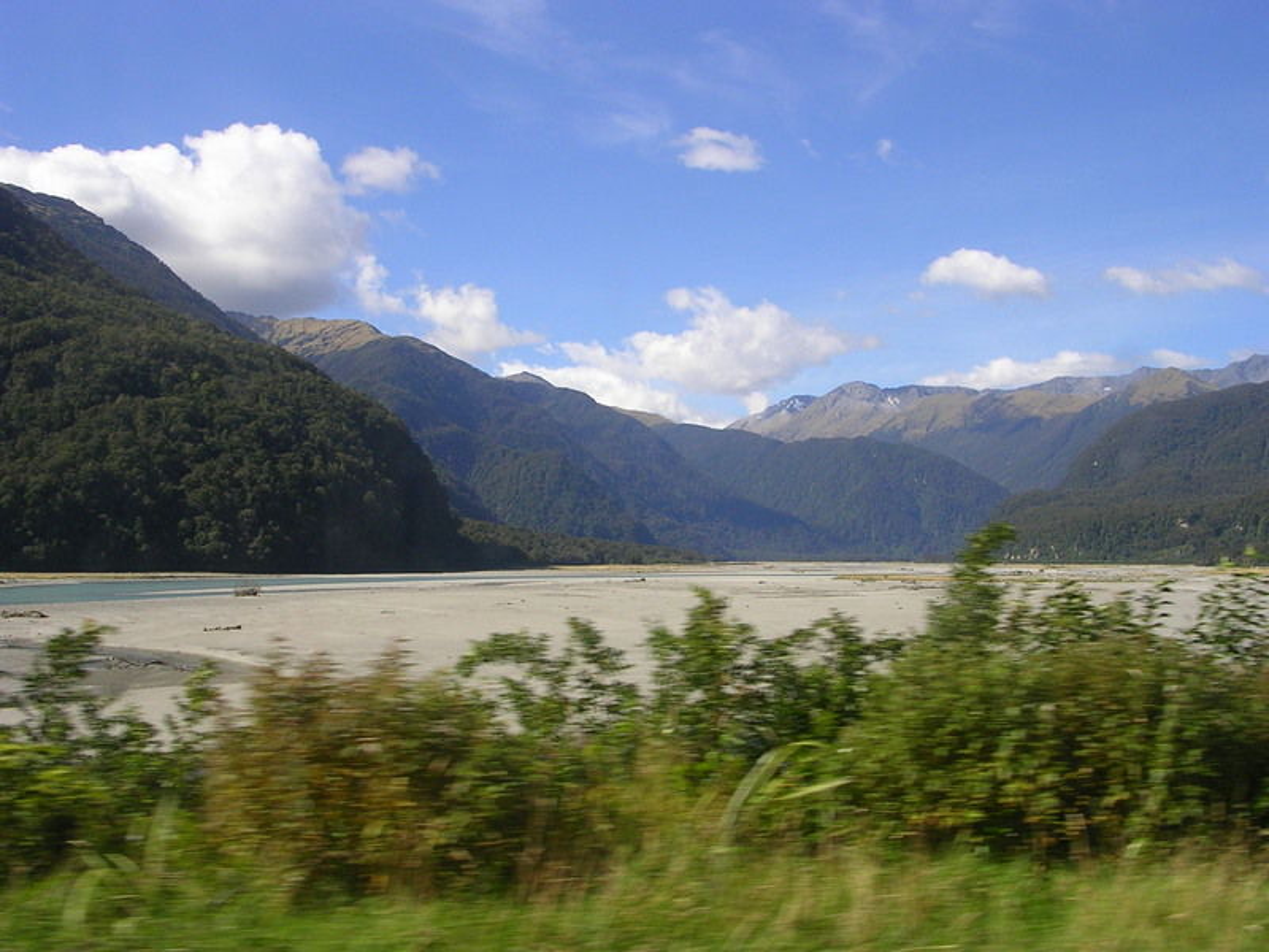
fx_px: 1393
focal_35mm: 38
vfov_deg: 37.7
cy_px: 476
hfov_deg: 49.0
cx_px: 634
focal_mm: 5.8
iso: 50
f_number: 5.6
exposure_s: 1/254
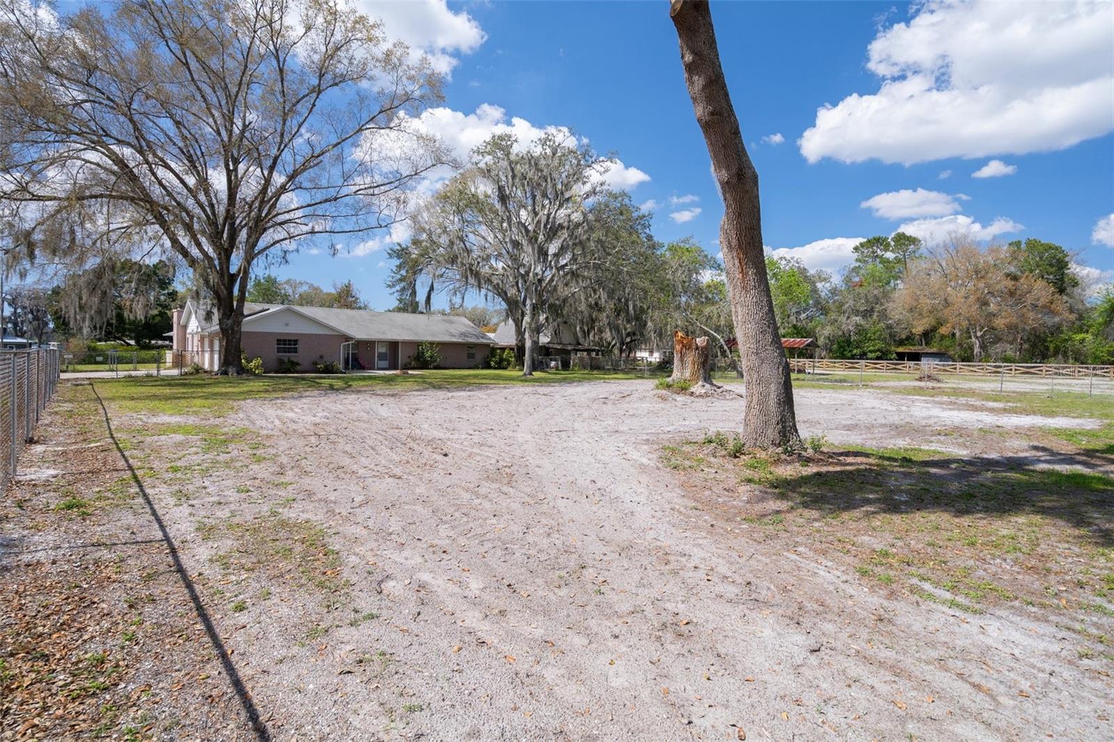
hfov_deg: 93.3
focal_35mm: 17
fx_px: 526
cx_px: 557
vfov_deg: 70.4
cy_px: 371
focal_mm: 17
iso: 320
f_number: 8
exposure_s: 1/200
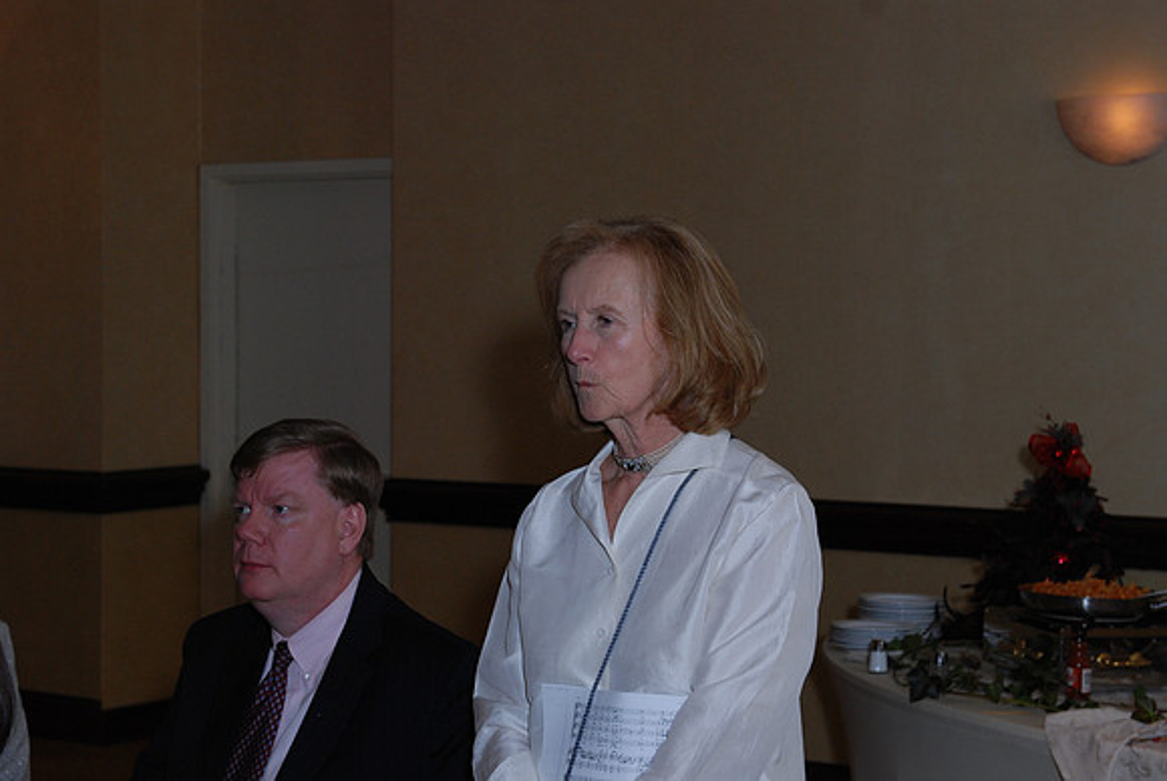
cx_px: 584
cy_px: 390
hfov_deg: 30.5
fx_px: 2142
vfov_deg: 20.7
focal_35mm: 66
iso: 400
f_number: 5
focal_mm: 44
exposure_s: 1/100
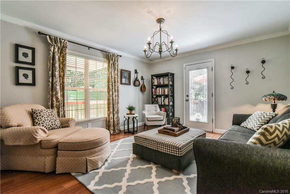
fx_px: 129
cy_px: 97
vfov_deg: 73.8
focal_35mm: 16
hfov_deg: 96.7
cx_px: 145
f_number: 13
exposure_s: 1/160
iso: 4000
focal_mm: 16
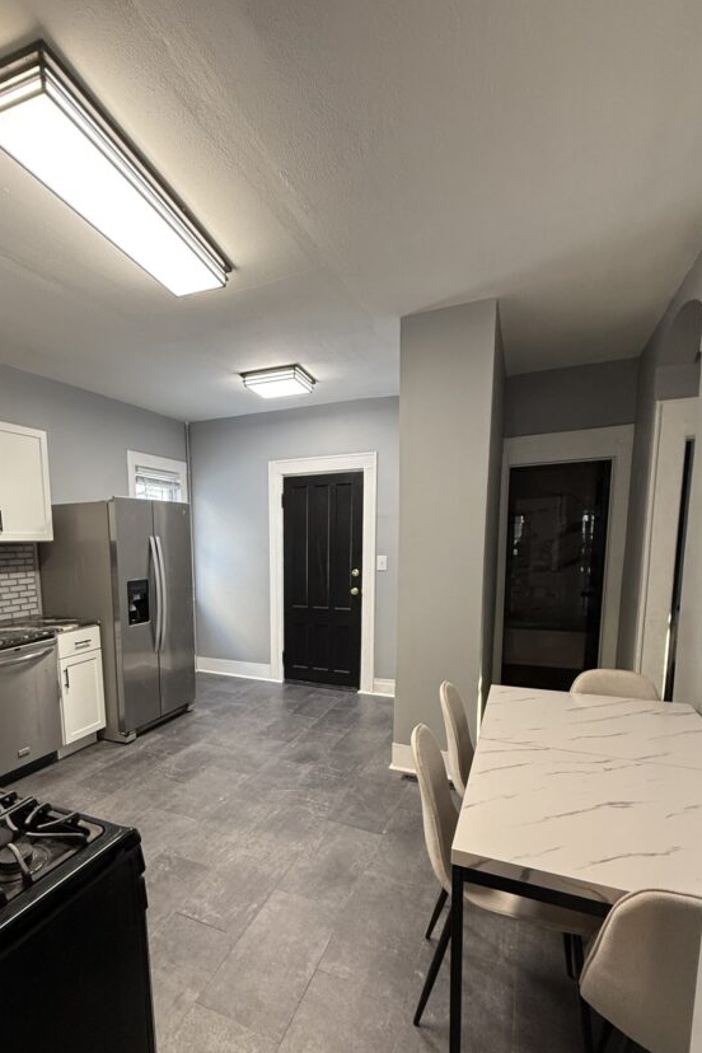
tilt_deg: -7.8
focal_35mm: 18
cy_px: 617
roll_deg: +1.2
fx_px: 526
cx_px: 247
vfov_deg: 89.2
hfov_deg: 66.0
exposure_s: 1/60
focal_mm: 2.22
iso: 200
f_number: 2.2
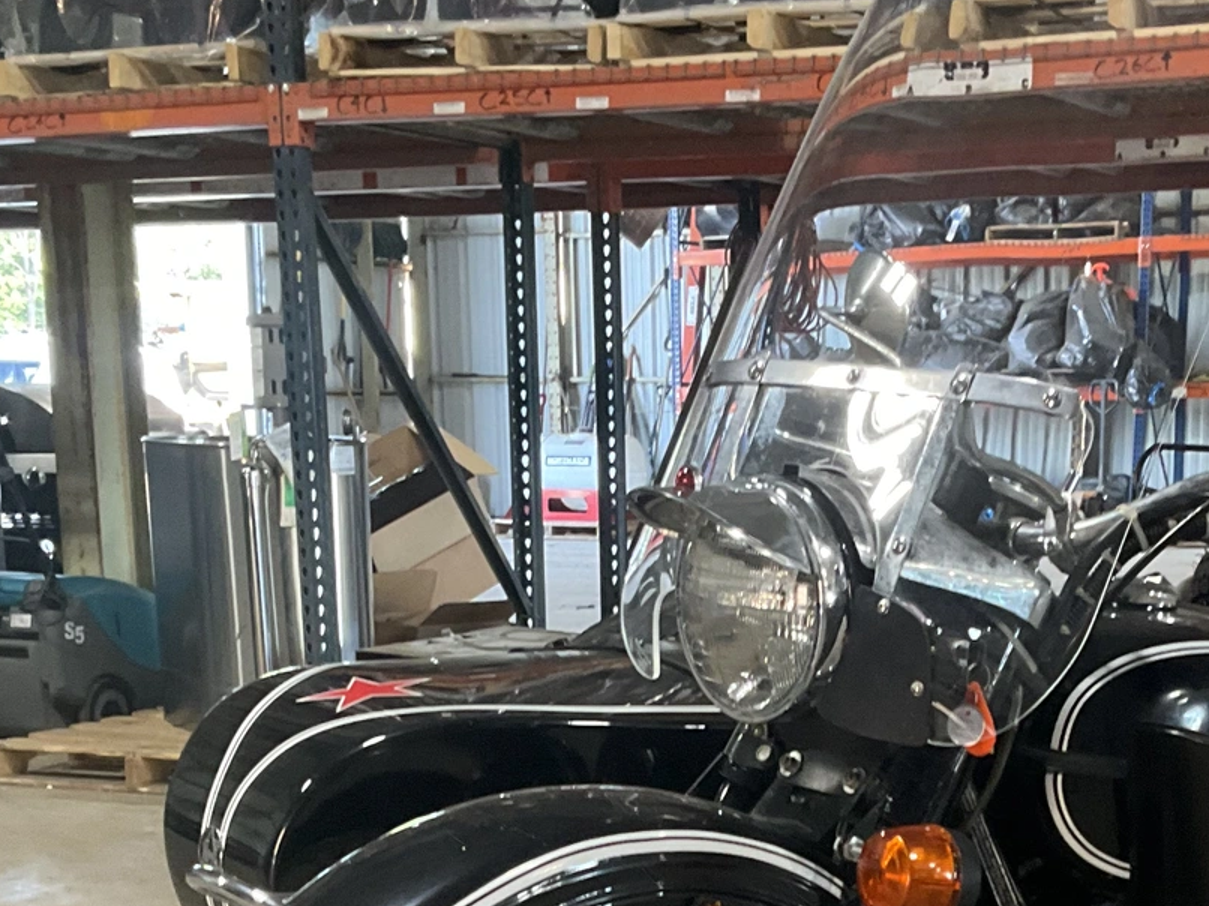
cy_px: 902
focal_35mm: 72
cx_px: 820
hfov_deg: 26.9
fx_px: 2514
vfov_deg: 19.8
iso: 160
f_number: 1.8
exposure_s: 1/60
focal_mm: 3
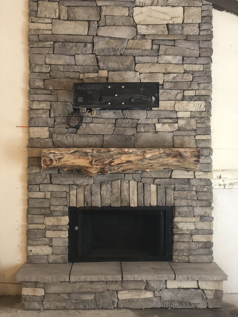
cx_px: 119
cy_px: 158
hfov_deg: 28.0
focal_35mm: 52
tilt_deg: -2.0
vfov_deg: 36.8
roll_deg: +0.0
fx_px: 477
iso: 160
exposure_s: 1/11
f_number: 2.4
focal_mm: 6
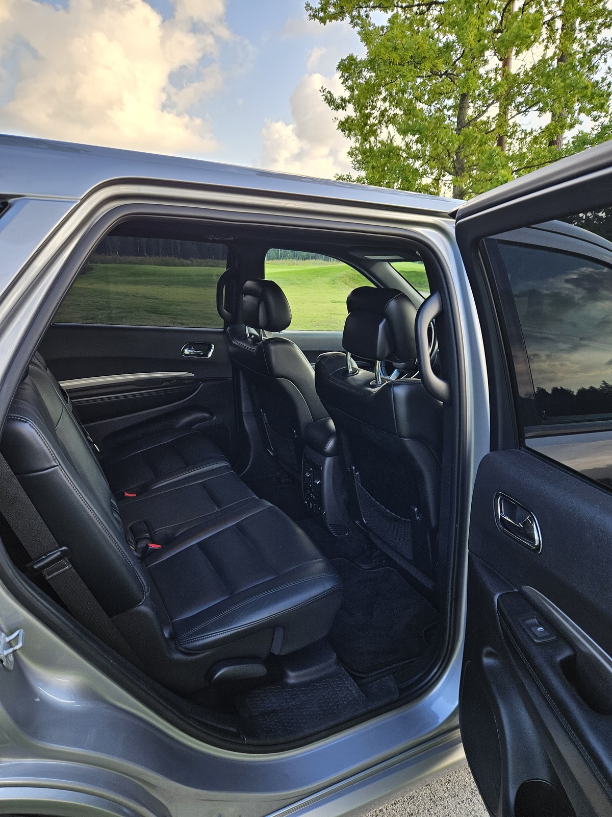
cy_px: 408
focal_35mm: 23
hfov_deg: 58.9
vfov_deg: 73.9
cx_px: 306
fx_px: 542
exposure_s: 1/190
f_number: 1.8
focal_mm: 5.4
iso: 80
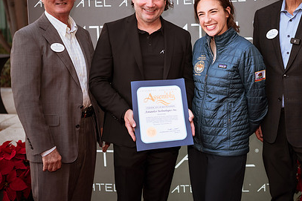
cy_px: 78
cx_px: 183
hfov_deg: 39.4
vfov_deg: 26.9
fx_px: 420
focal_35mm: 50
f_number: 1.8
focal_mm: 35
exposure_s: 1/400
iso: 200
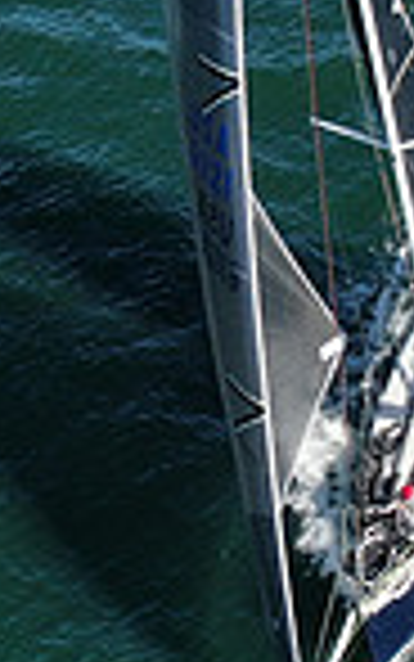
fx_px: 2038
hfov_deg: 11.6
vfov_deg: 18.4
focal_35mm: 113
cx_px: 189
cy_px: 263
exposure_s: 1/1000
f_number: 2.9
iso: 100
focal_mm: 4.78
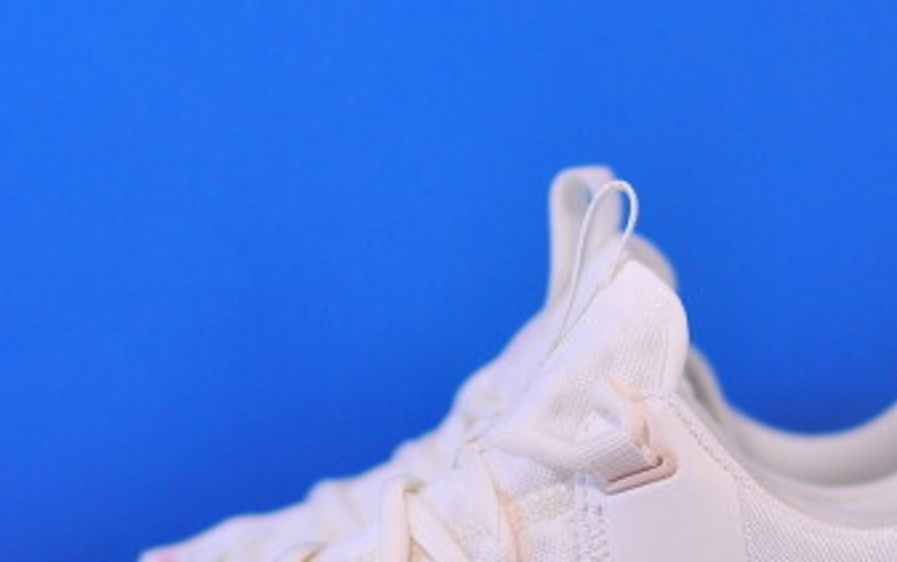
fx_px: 4427
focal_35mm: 181
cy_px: 396
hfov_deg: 11.6
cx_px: 490
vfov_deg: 7.3
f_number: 2.5
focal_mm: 50
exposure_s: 1/320
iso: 250
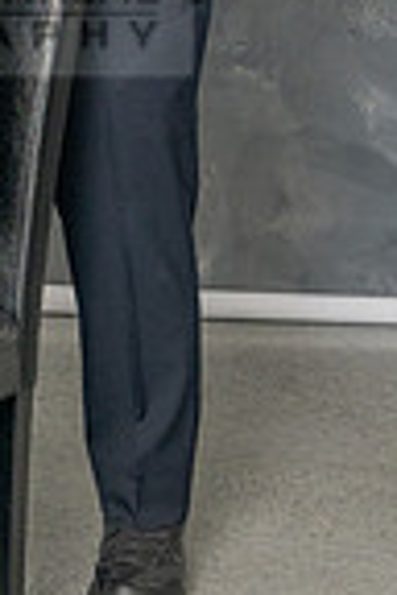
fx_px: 2861
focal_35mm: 173
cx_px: -370
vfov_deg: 11.7
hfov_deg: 7.6
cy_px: -62
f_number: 6.3
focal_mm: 30
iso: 200
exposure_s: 1/200
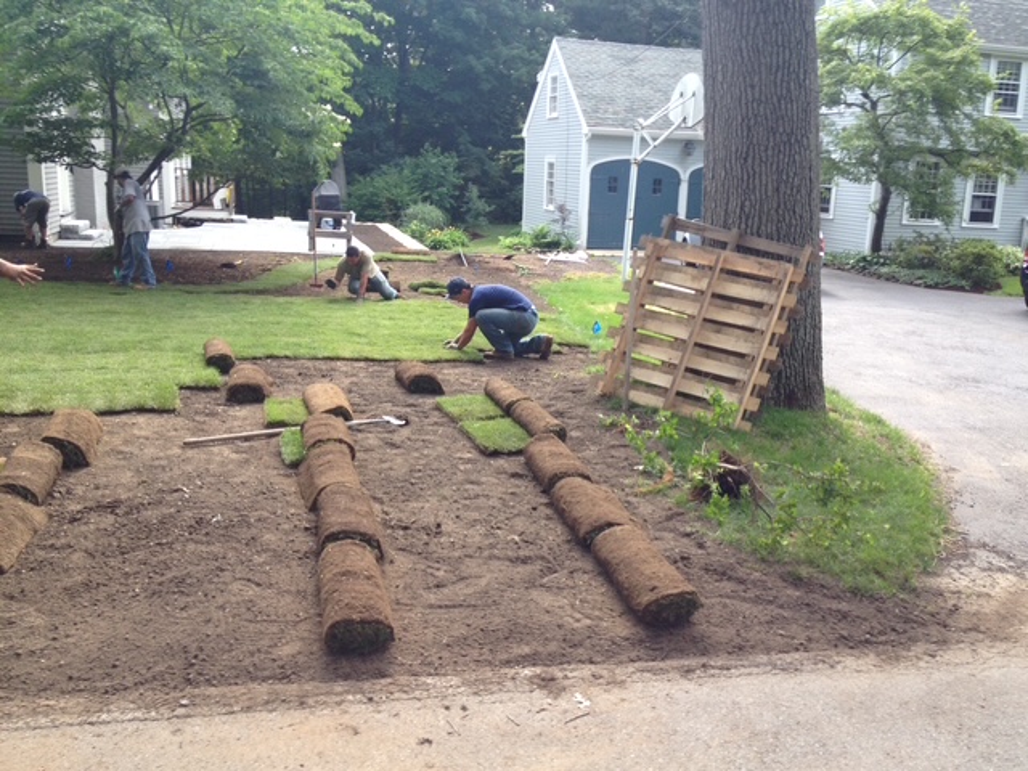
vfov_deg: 40.7
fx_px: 1039
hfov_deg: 52.6
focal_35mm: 35
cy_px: 386
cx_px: 514
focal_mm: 4.28
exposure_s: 1/179
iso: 50
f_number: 2.4
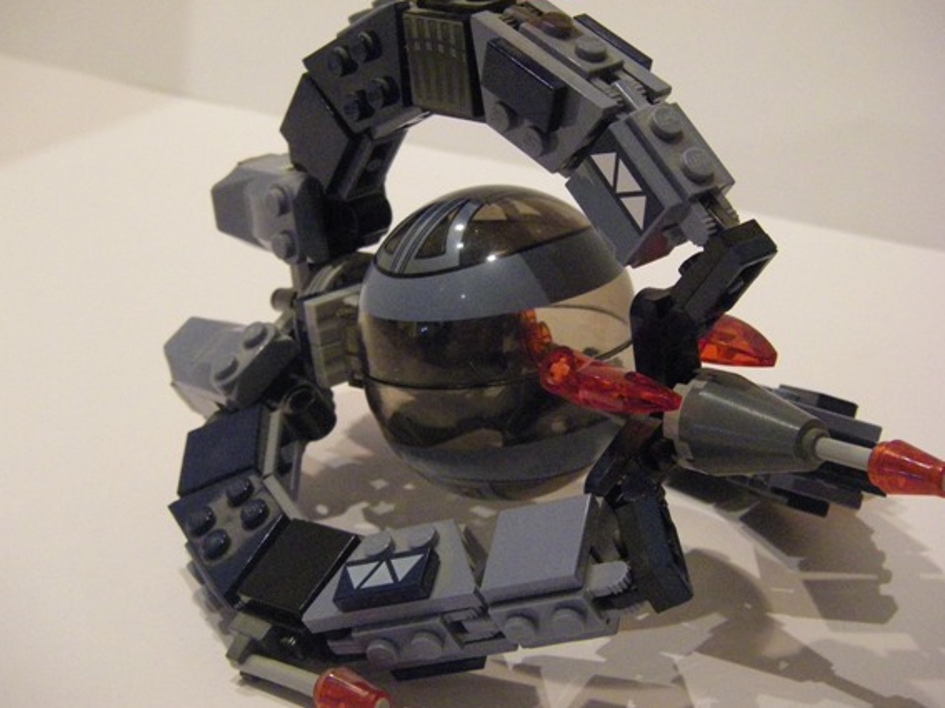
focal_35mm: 79
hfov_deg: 24.7
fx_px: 2156
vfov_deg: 18.7
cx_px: 455
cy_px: 330
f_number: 3.8
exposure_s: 1/60
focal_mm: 11.5
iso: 800
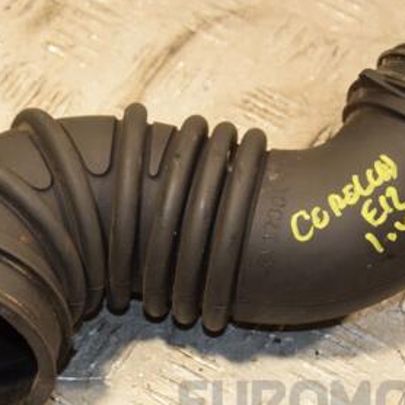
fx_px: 1747
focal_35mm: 132
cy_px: 208
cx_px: 152
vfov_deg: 13.2
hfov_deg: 13.2
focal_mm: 48
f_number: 4.8
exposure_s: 1/160
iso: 800
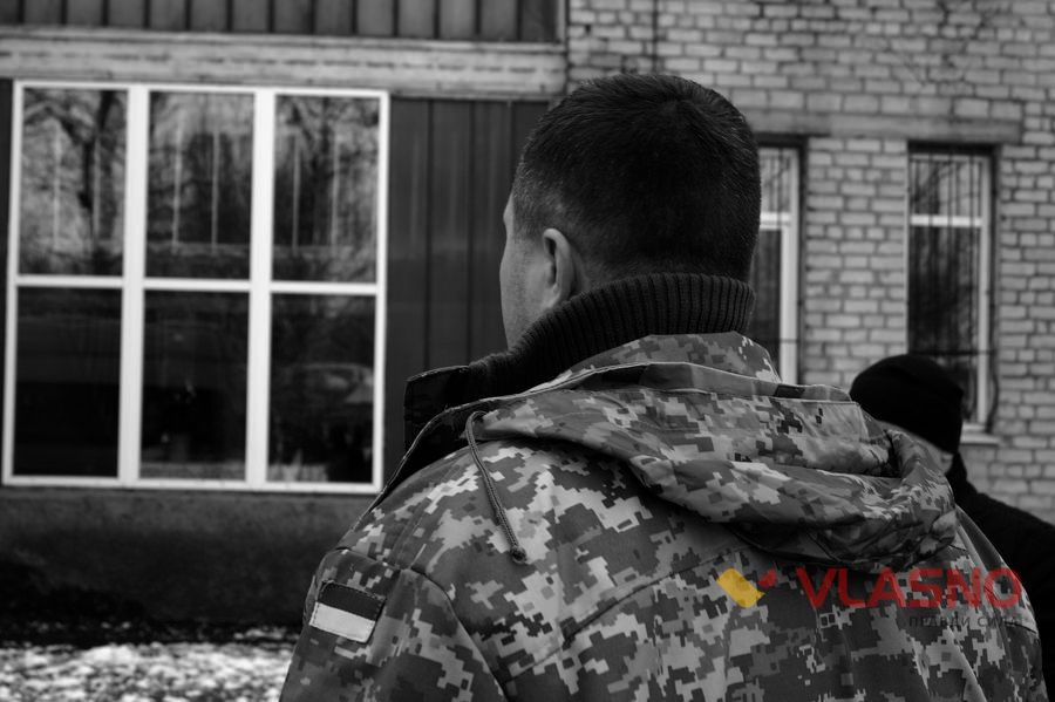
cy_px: 351
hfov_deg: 43.6
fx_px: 1318
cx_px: 528
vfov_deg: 29.8
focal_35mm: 45
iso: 100
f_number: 6.3
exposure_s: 1/60
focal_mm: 30
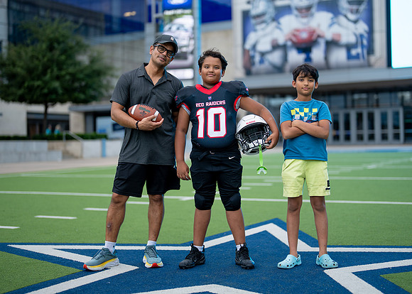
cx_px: 218
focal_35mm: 60
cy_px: 135
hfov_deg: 32.8
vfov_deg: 23.7
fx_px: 700
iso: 100
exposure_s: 1/1000
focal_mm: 50
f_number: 1.2
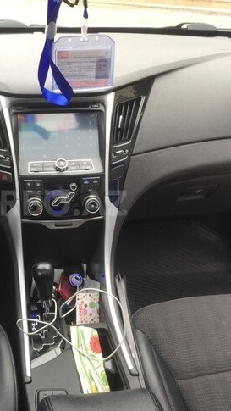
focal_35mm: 43
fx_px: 468
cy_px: 203
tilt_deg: -24.1
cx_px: 41
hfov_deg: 27.1
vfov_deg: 47.3
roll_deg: +1.8
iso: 32
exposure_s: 1/101
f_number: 2.2
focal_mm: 4.15
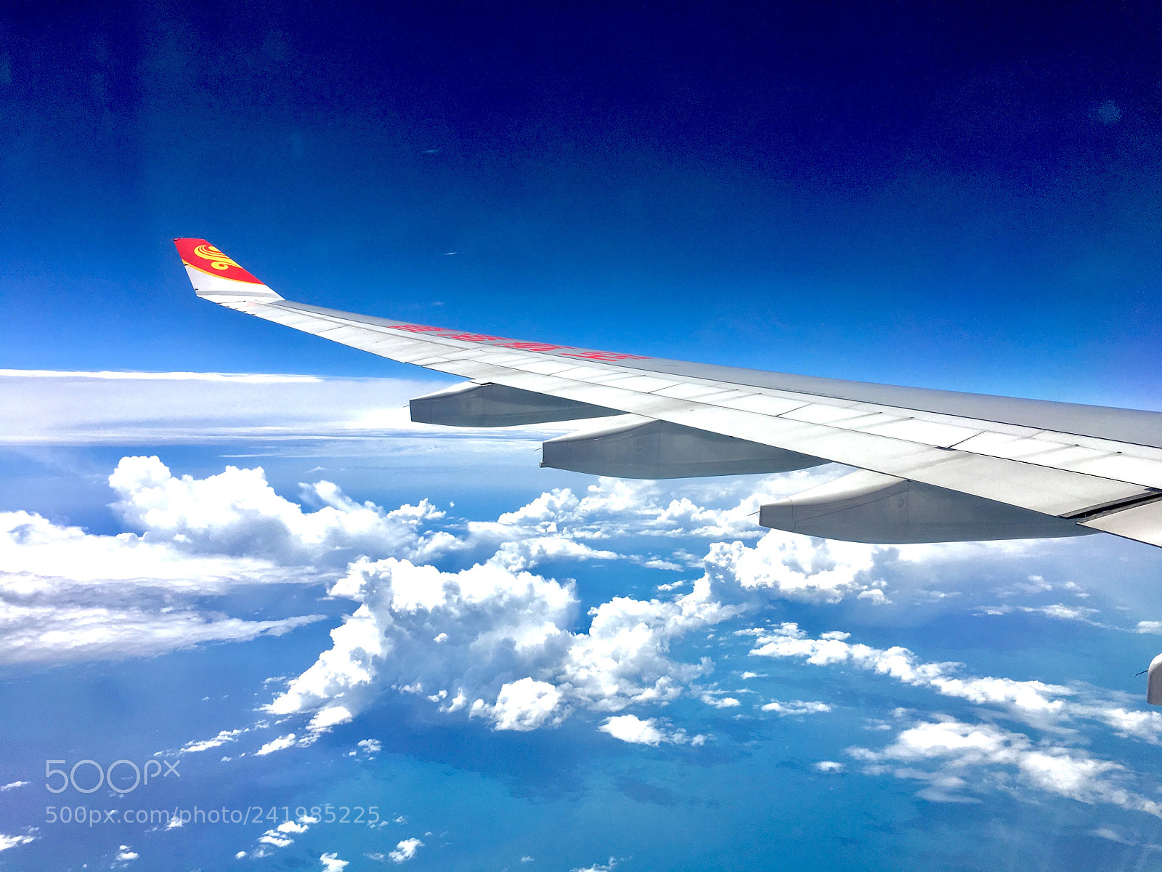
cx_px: 581
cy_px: 436
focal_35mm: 29
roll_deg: -1.6
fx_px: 973
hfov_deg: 61.7
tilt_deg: -3.3
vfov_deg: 48.2
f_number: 2.2
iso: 25
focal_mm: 4.15
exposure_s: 1/3497
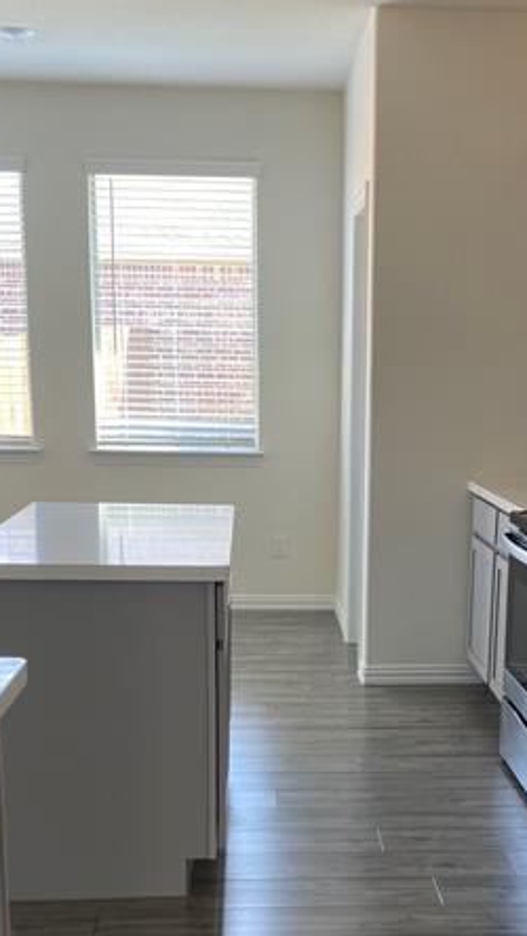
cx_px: 348
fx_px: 1216
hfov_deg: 24.3
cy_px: 637
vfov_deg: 41.5
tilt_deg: -11.1
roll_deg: +0.0
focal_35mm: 49
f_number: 1.8
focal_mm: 4.25
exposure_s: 1/60
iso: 80
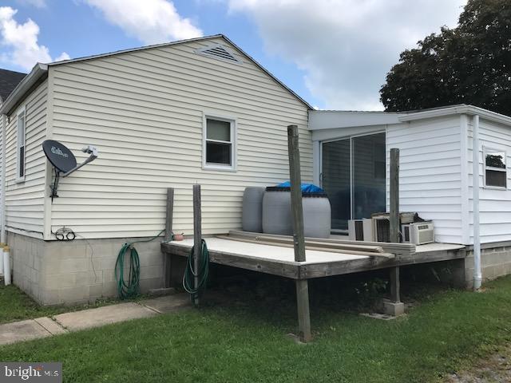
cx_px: 256
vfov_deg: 49.7
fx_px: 413
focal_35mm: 28
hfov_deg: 63.4
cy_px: 192
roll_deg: -0.1
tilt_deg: +4.2
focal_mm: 3.99
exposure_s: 1/1570
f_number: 1.8
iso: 20
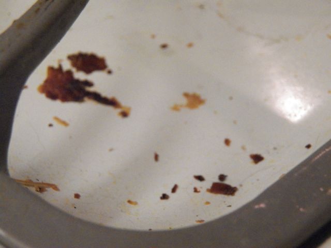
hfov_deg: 23.0
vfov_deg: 17.4
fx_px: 813
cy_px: 124
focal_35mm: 85
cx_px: 166
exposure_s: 1/160
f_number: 3.6
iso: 1600
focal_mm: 15.2
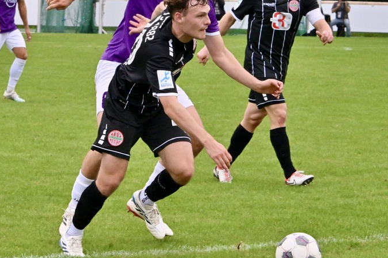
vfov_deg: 6.1
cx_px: 115
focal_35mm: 225
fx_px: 2424
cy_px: 84
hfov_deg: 9.1
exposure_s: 1/1000
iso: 3200
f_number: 16
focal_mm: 140
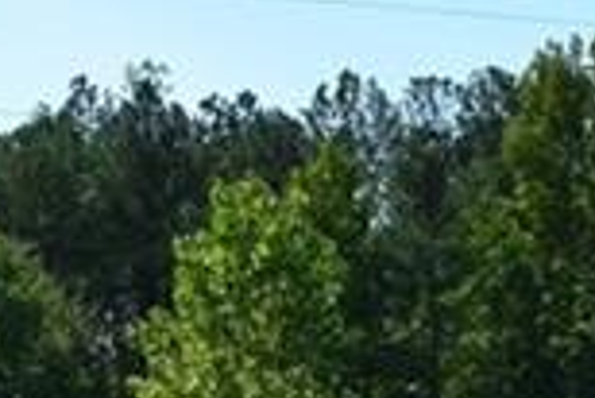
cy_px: 753
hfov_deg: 11.5
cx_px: 193
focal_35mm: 179
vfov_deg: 7.4
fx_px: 2961
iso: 400
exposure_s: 1/500
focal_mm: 18
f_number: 11
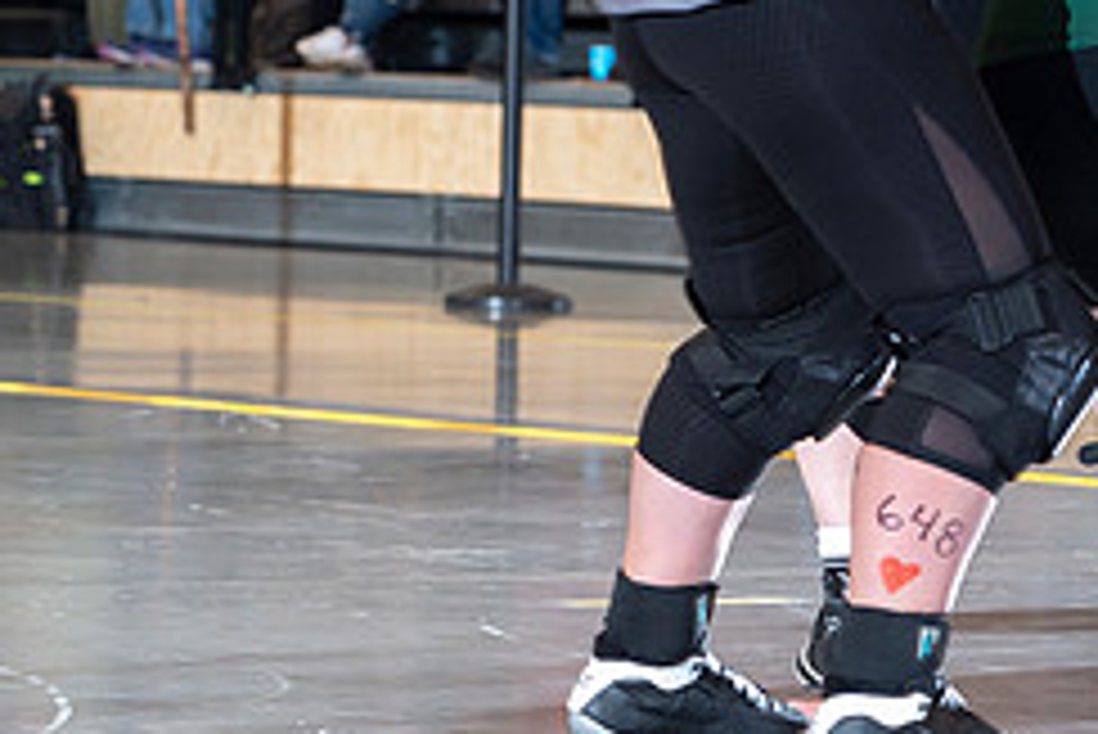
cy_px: -65
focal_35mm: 290
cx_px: -99
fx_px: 8850
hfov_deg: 7.1
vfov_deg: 4.7
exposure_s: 1/160
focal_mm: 122
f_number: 5.6
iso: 640
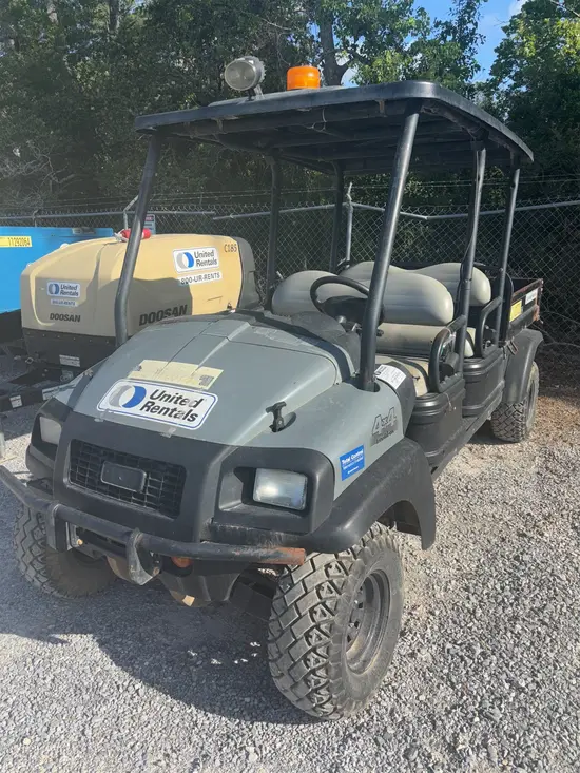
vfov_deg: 67.3
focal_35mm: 26
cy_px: 386
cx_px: 290
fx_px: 581
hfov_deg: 53.1
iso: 40
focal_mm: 5.96
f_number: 1.6
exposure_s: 1/2062
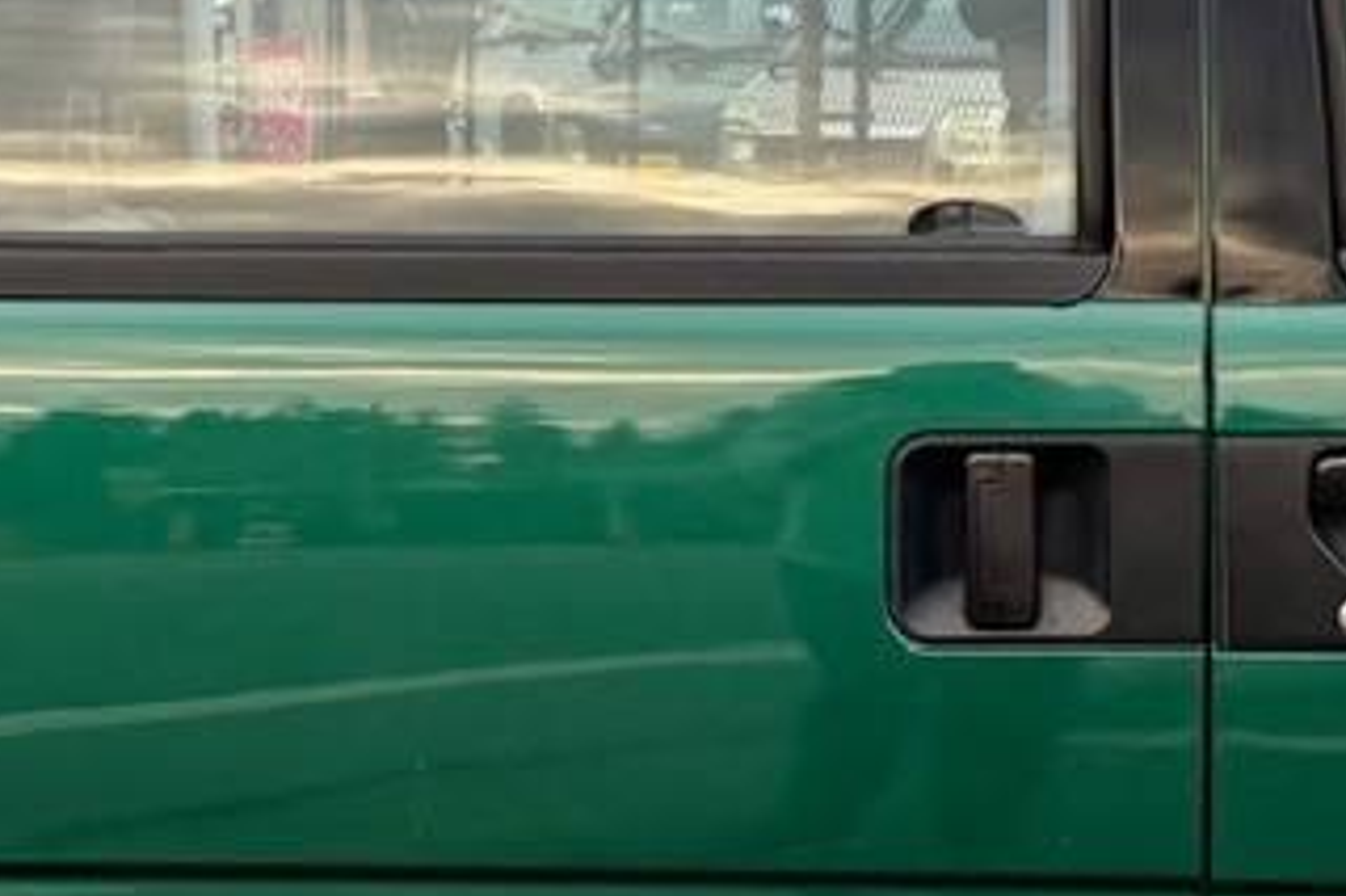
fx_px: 3737
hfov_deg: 20.4
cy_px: 433
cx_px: 639
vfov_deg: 13.7
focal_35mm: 100
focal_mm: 6.76
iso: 100
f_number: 1.78
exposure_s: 1/456
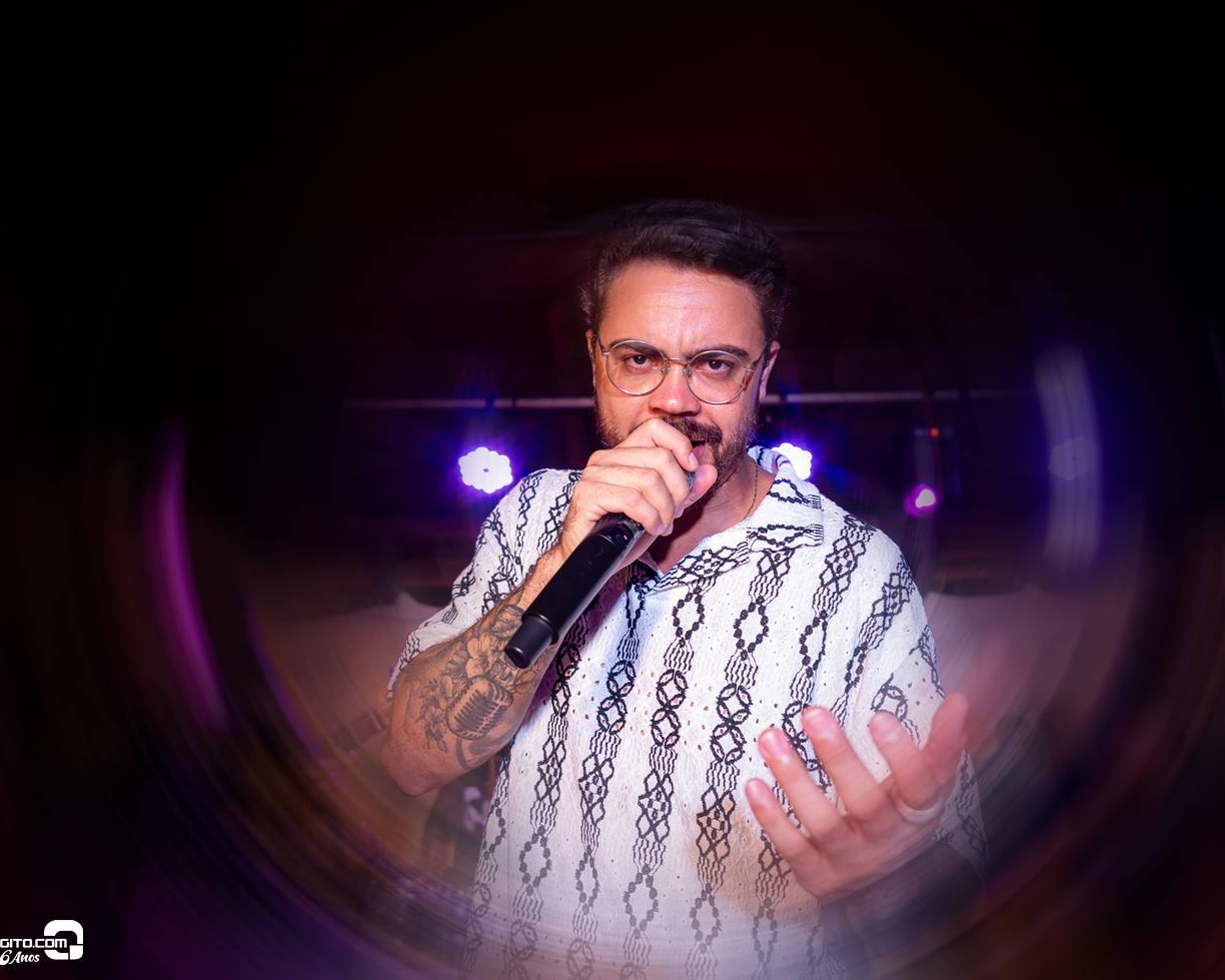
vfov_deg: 55.7
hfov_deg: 66.8
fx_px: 927
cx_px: 666
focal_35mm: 26
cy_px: 487
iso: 800
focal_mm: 15
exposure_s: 1/320
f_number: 1.7
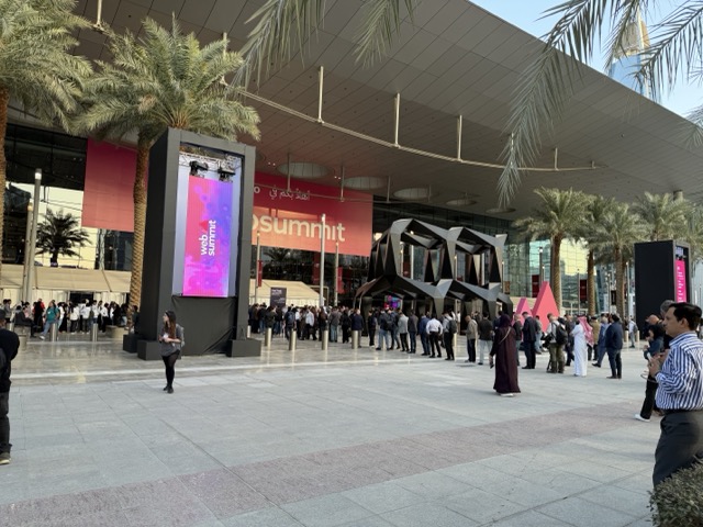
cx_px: 352
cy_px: 264
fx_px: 487
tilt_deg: +4.0
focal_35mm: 24
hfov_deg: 71.6
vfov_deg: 56.8
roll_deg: -1.3
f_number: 1.78
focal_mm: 6.76
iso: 64
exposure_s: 1/214
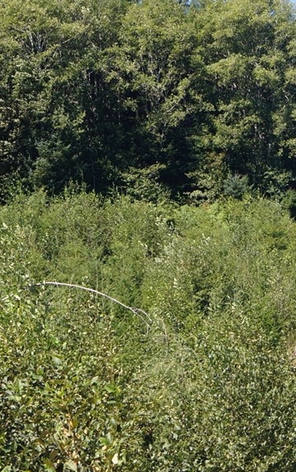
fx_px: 1650
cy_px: 389
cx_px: 332
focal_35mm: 128
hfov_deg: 10.1
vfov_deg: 16.2
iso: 100
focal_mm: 28
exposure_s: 1/80
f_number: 11
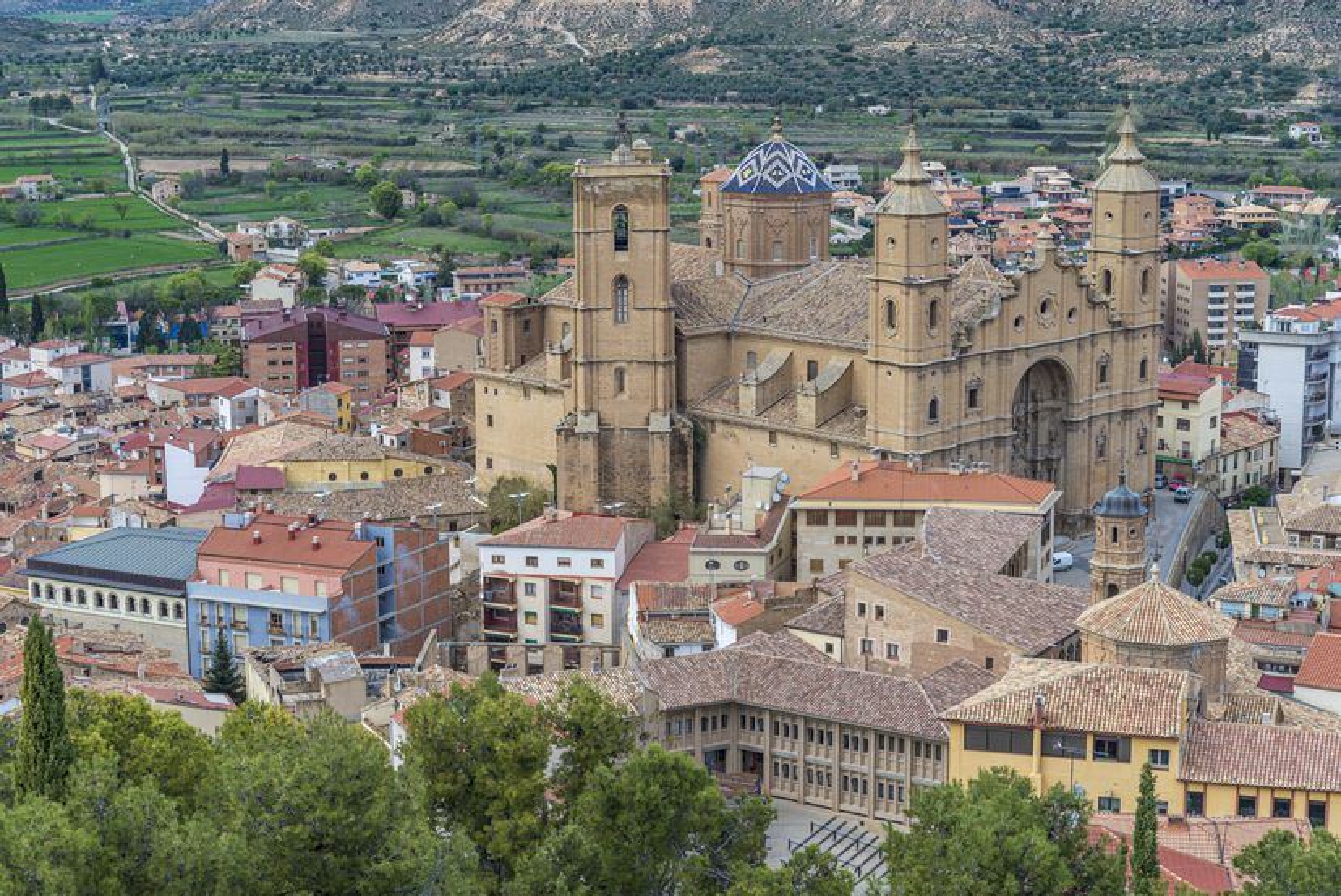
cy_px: 448
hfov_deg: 32.4
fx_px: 2311
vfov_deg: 21.9
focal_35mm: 62
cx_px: 670
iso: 100
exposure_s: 1/320
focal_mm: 62
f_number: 4.5
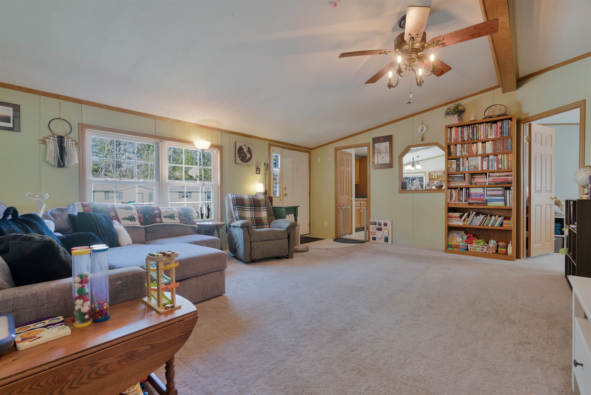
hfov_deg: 96.7
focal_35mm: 16
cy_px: 198
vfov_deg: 73.8
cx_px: 296
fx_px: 263
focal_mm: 16
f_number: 8
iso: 800
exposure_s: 1/125
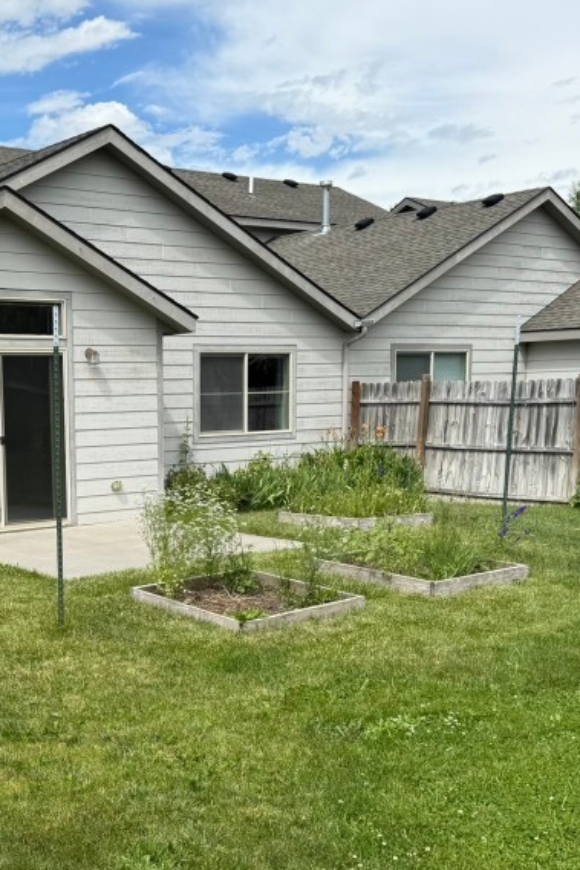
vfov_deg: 43.3
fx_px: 1087
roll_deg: +0.8
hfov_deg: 29.0
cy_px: 530
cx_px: 95
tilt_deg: -6.6
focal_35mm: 45
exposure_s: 1/4167
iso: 80
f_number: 1.78
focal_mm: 6.76
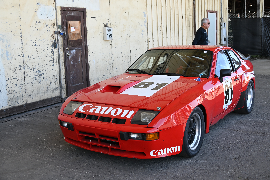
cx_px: 135
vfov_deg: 30.5
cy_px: 90
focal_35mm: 44
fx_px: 330
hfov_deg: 44.5
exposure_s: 1/250
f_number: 5.3
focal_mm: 44
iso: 360
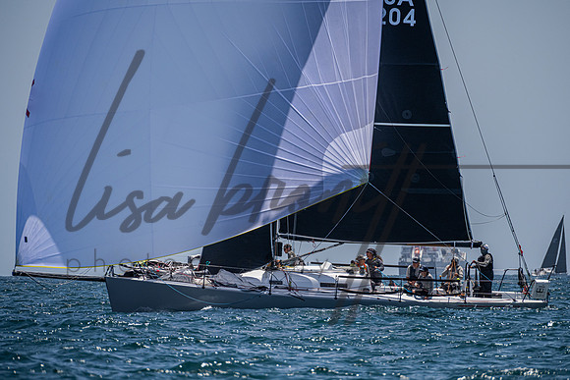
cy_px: 210
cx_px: 315
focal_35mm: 443
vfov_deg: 3.1
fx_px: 7011
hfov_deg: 4.7
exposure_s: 1/2000
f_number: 8
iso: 400
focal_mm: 400
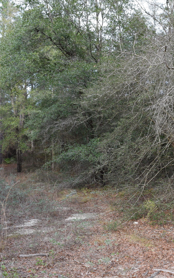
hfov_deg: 27.4
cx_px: 163
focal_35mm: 45
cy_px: 139
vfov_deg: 44.4
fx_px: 341
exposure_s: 1/160
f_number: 6.3
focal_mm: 18
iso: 400
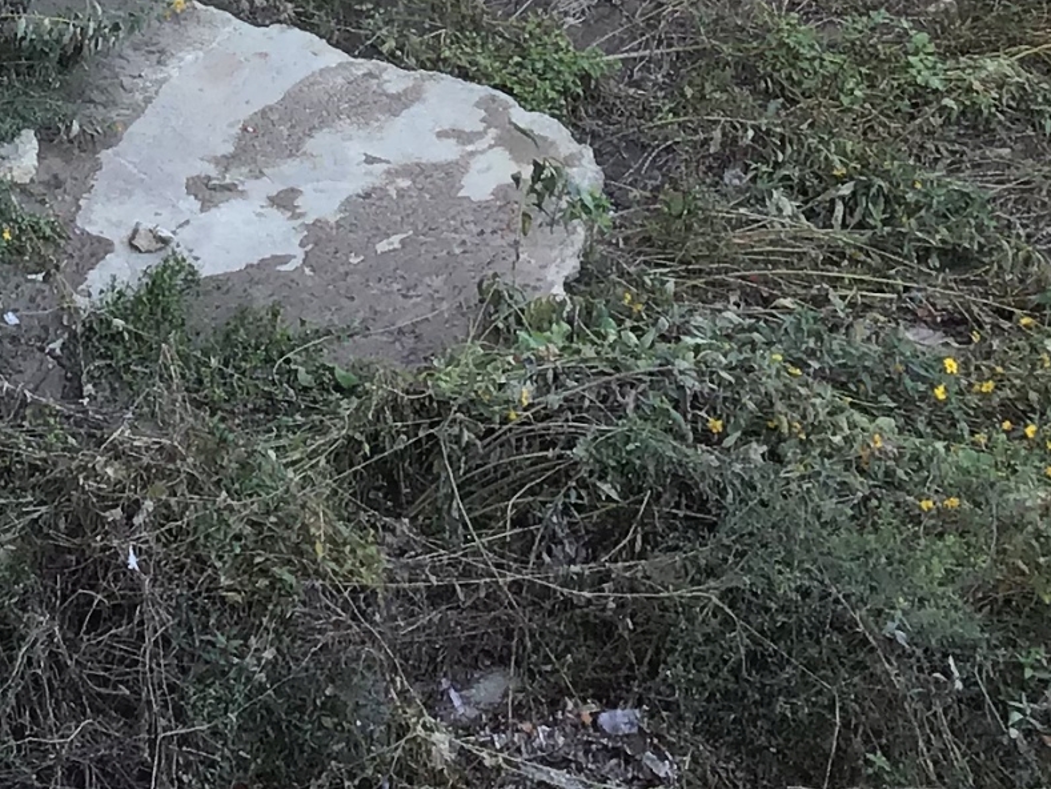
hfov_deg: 17.5
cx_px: -8
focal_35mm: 110
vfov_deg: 12.8
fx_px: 3340
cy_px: -349
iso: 25
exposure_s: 1/100
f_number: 2.4
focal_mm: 3.3
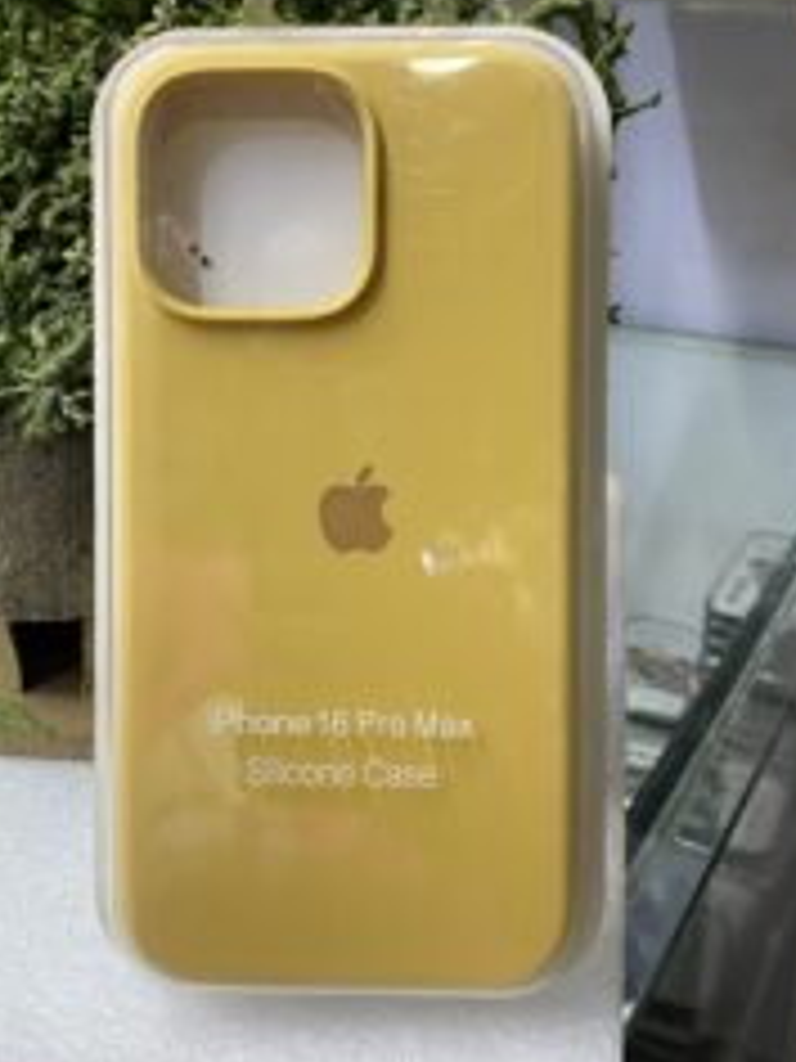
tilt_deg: -22.0
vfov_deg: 42.9
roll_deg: +2.7
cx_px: 306
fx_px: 1349
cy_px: 468
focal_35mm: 44
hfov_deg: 32.7
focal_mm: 4.25
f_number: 1.8
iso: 125
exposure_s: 1/61
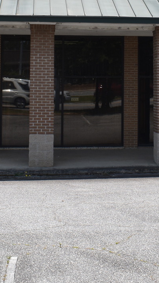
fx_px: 599
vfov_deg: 25.6
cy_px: 26
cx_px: 110
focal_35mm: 80
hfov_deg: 15.1
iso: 100
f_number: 10
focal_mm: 18
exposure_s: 1/200
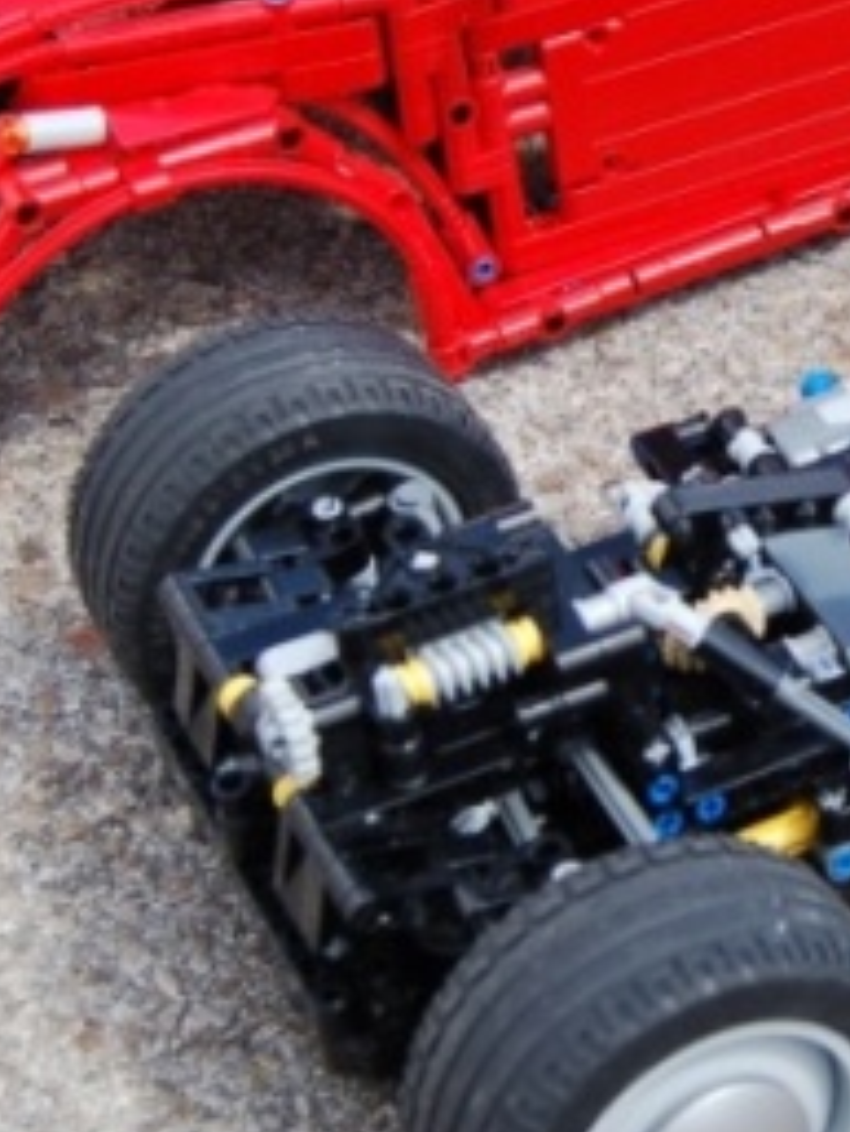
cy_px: 258
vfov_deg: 16.2
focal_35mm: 121
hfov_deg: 12.0
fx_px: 3958
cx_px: 978
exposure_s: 1/640
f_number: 4
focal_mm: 24
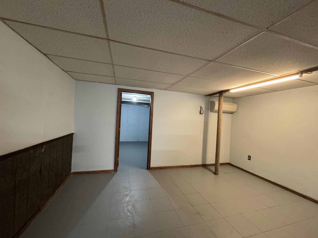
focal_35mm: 14
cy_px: 119
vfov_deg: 85.7
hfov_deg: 102.1
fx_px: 129
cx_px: 159
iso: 640
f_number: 2.2
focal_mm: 2.22
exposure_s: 1/60
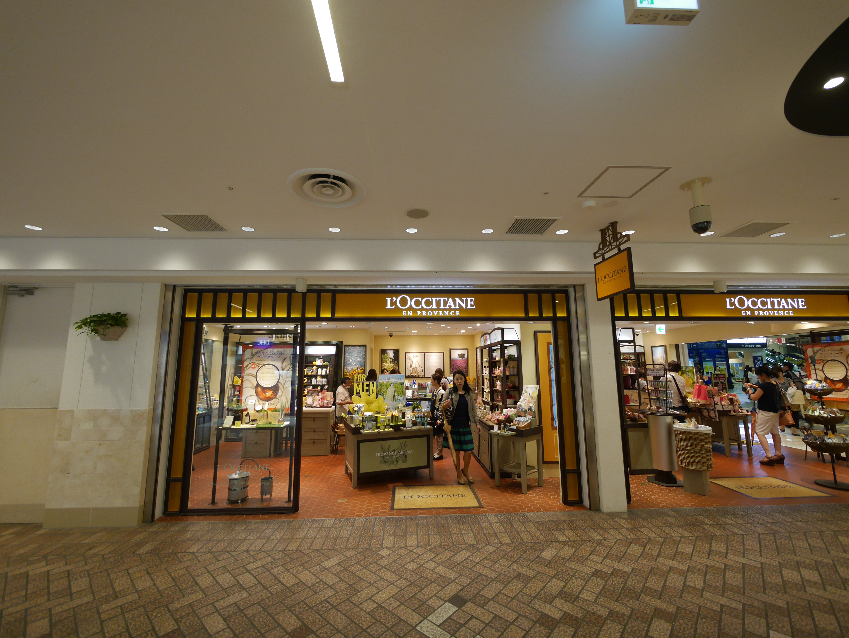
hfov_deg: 102.0
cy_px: 319
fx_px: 344
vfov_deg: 85.7
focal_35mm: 14
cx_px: 424
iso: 500
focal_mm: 7
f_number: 4
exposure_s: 1/60
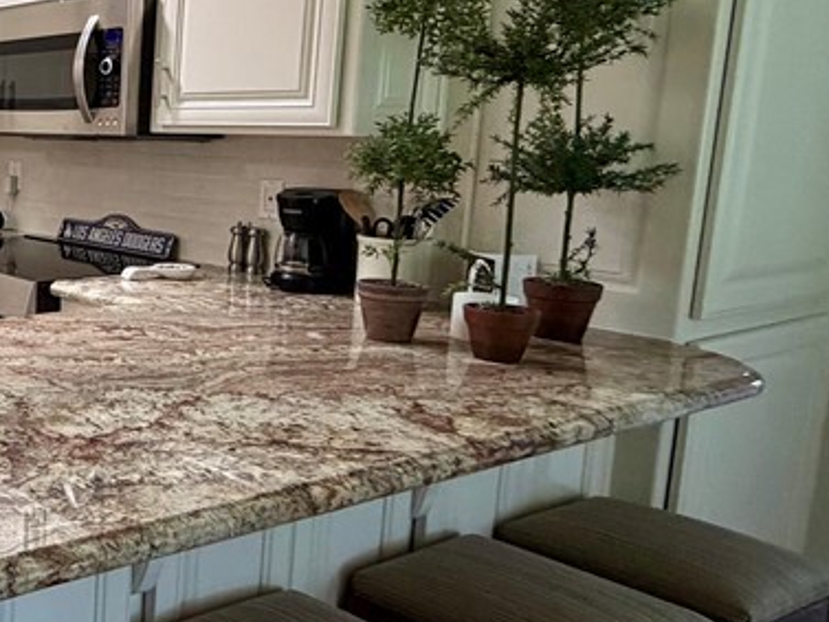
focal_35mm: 38
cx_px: -229
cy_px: 229
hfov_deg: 35.2
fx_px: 910
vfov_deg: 37.5
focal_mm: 2.22
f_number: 2.2
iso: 250
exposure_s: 1/120
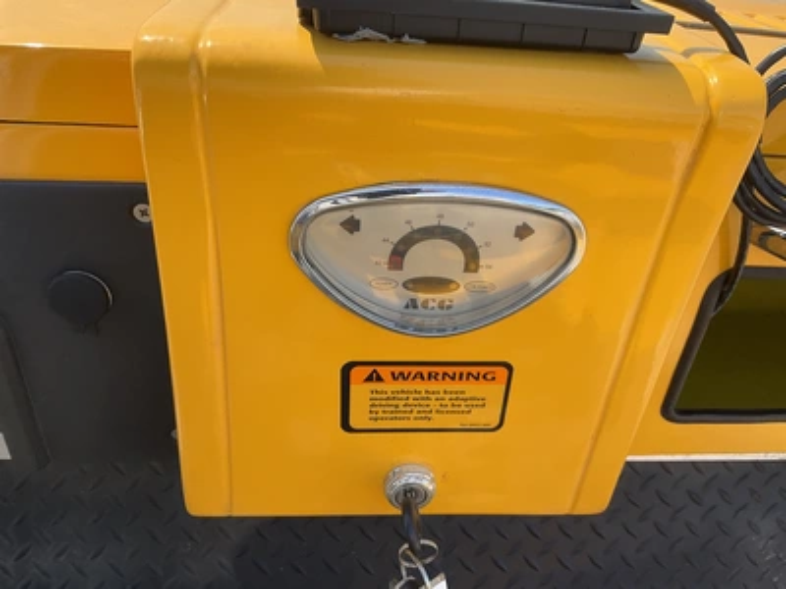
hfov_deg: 61.7
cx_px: 393
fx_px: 658
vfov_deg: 48.2
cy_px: 294
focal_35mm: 29
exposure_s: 1/534
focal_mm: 3
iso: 25
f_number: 1.8
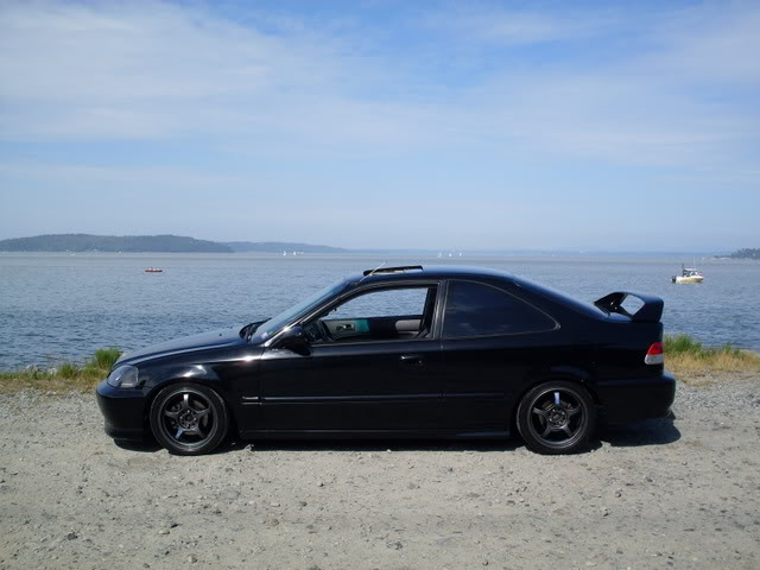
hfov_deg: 49.0
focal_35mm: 38
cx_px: 380
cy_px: 285
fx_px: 834
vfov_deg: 37.7
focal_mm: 6.3
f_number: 8.4
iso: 80
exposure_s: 1/250
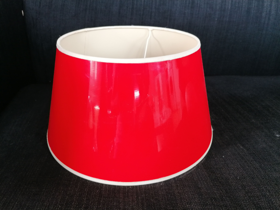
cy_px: 105
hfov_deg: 65.3
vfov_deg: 51.4
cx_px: 140
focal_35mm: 27
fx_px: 218
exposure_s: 1/33.3
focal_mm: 4.75
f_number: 1.8
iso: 125
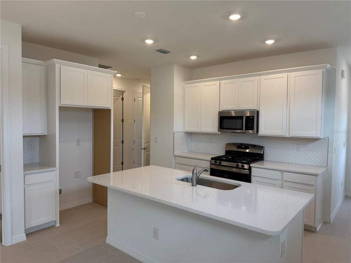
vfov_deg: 56.8
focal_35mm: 24
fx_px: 243
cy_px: 132
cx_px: 176
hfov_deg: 71.6
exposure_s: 1/216
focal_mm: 6.76
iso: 100
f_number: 1.78
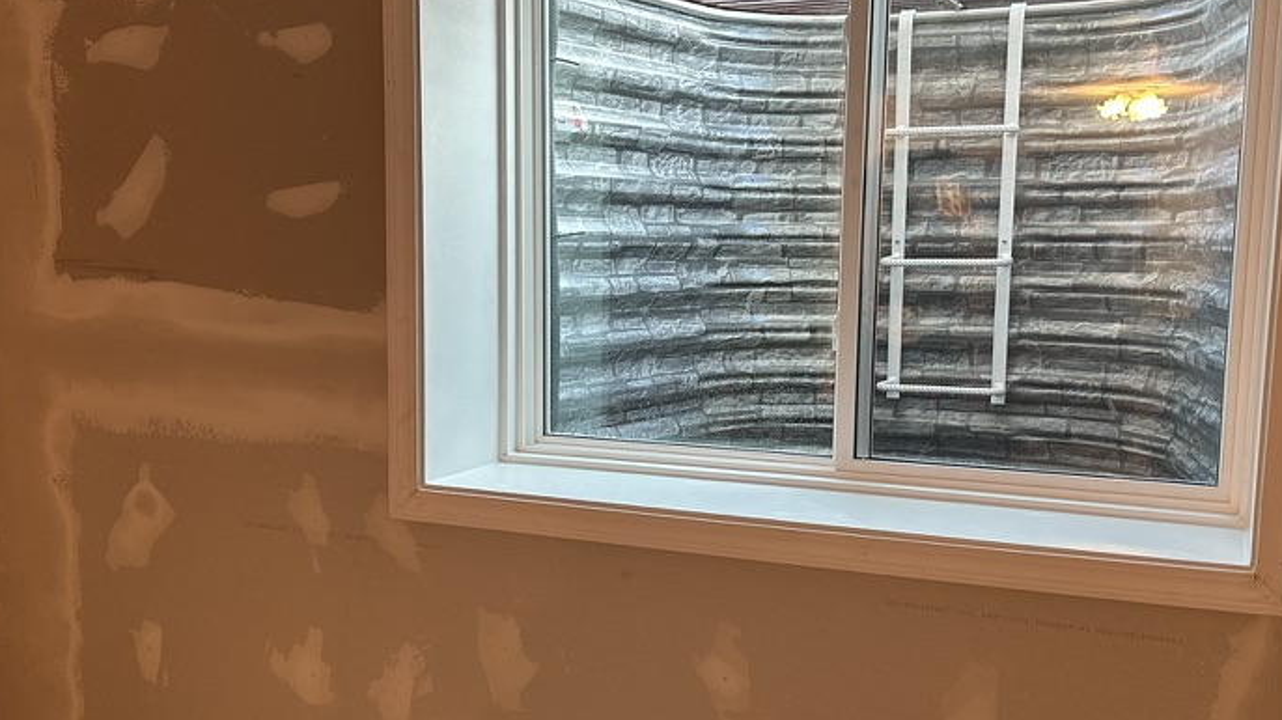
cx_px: 681
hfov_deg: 51.6
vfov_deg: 30.3
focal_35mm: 39
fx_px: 1325
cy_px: 423
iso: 200
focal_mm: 6.86
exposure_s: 1/60
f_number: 1.78
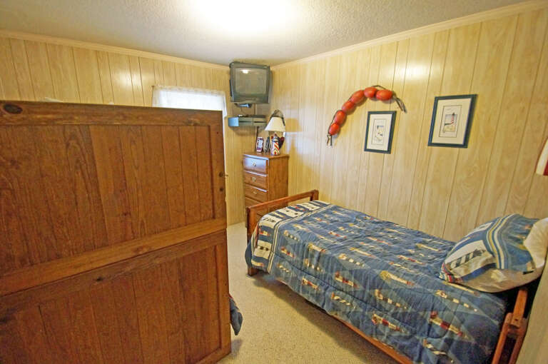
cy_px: 182
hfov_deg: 100.5
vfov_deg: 77.2
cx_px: 274
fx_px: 228
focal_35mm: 15
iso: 2500
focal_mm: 10
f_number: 4
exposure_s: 1/60
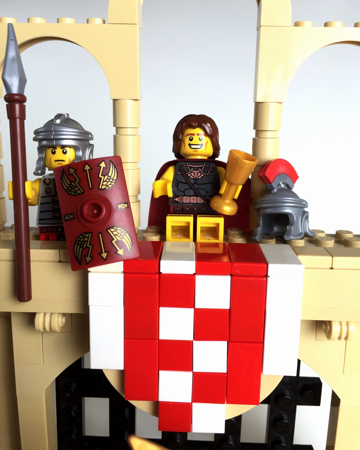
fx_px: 413
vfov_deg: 57.1
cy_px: 204
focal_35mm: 31
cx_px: 184
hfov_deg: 47.1
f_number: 2.2
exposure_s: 1/327
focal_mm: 4.15
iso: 32
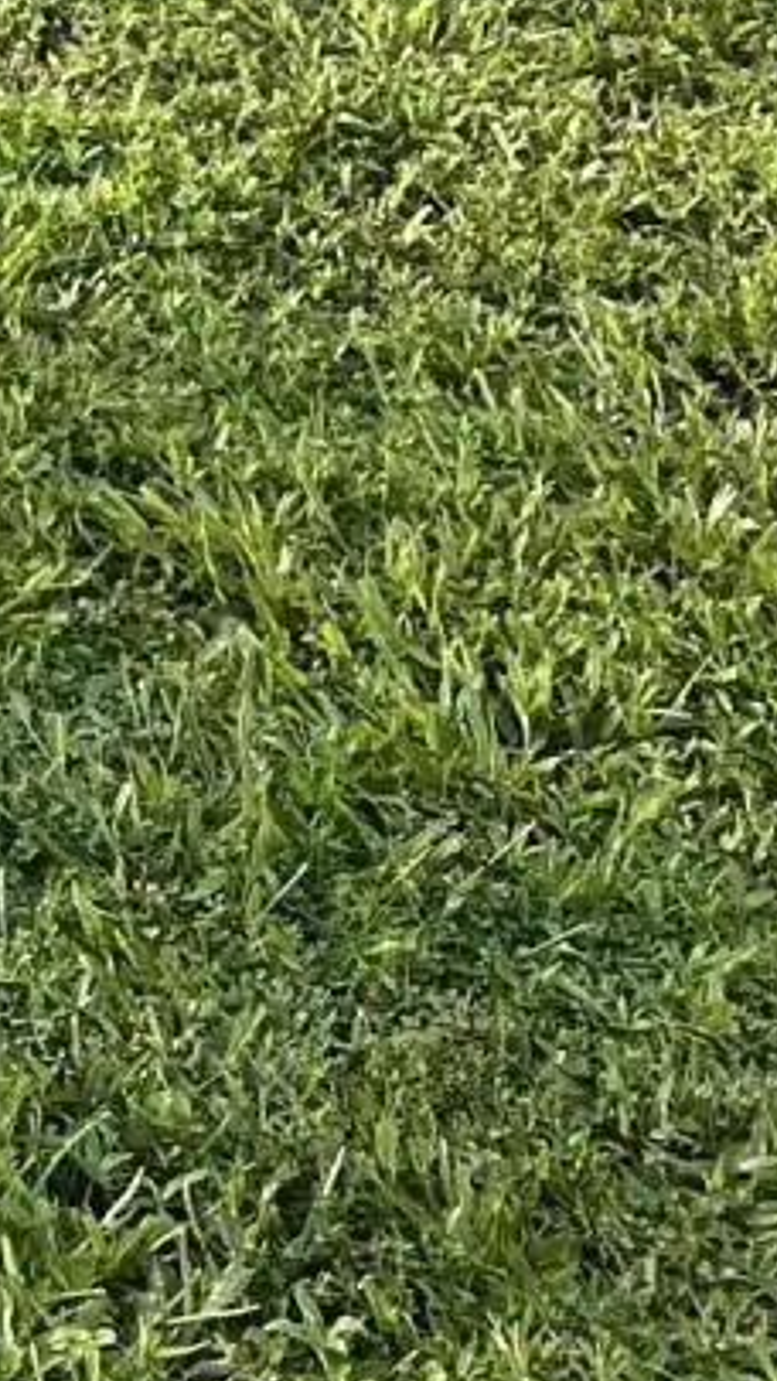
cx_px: -1169
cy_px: -1275
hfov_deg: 7.9
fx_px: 5125
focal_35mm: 140
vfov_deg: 13.4
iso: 50
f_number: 1.5
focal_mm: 5.7
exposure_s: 1/1100
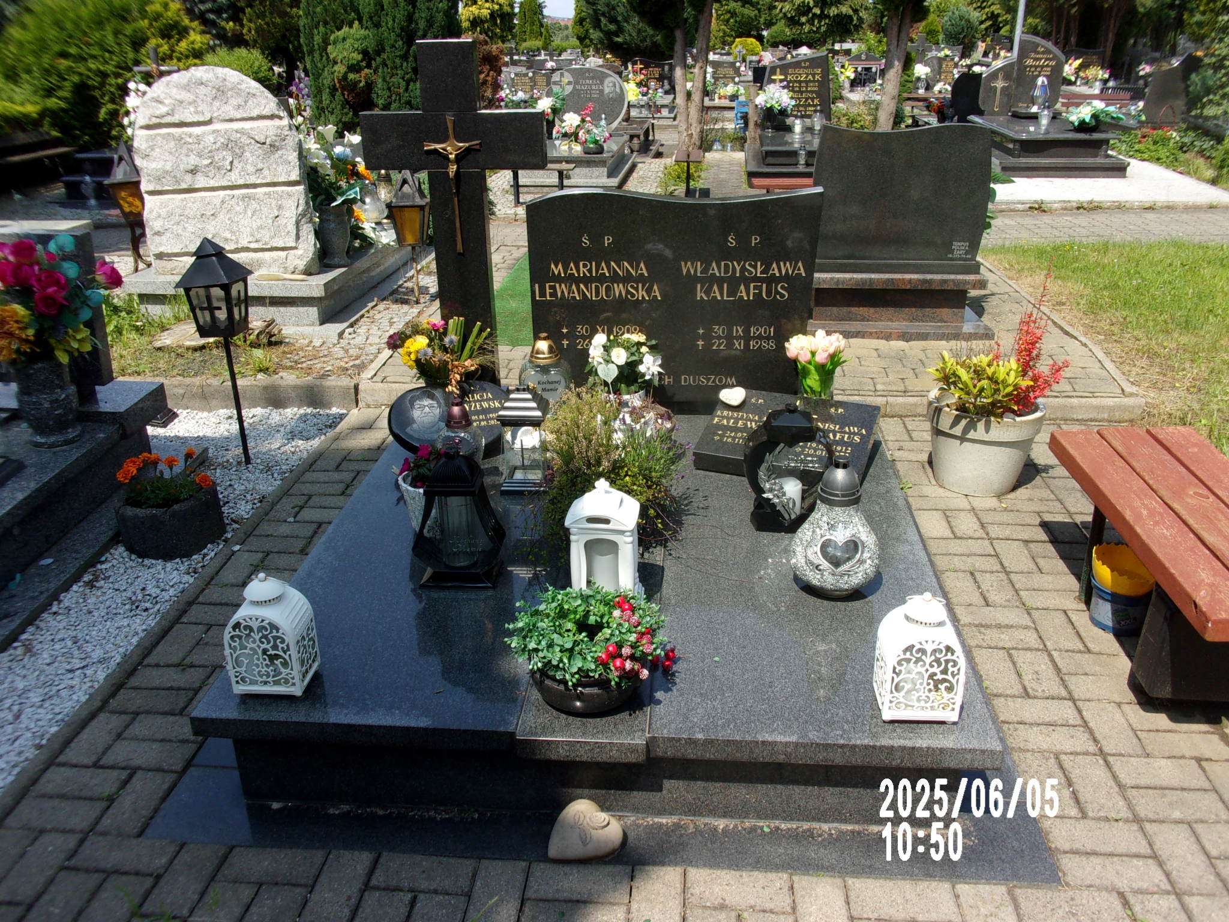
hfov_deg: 63.4
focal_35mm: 28
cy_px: 461
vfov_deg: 49.7
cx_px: 614
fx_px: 994
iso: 80
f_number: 10.8
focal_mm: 5.1
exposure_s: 1/70
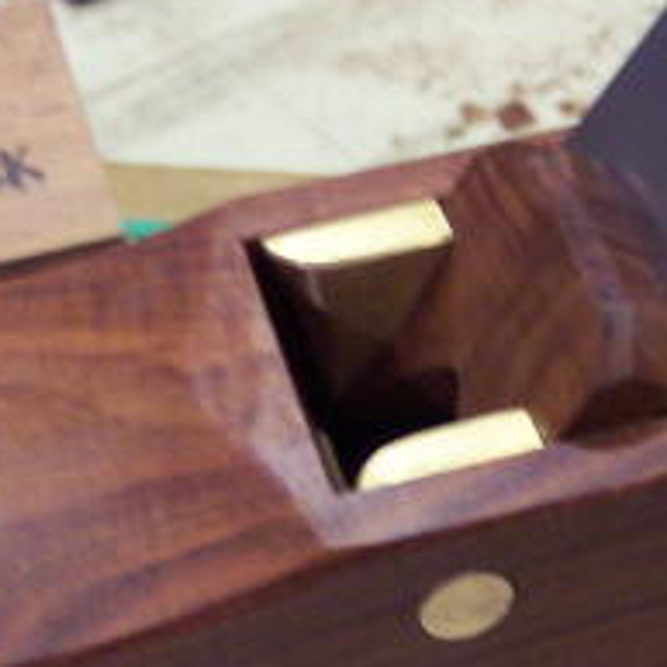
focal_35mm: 111
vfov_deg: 15.6
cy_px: 558
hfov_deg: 15.6
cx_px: 503
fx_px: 2420
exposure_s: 1/8
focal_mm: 8
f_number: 2.8
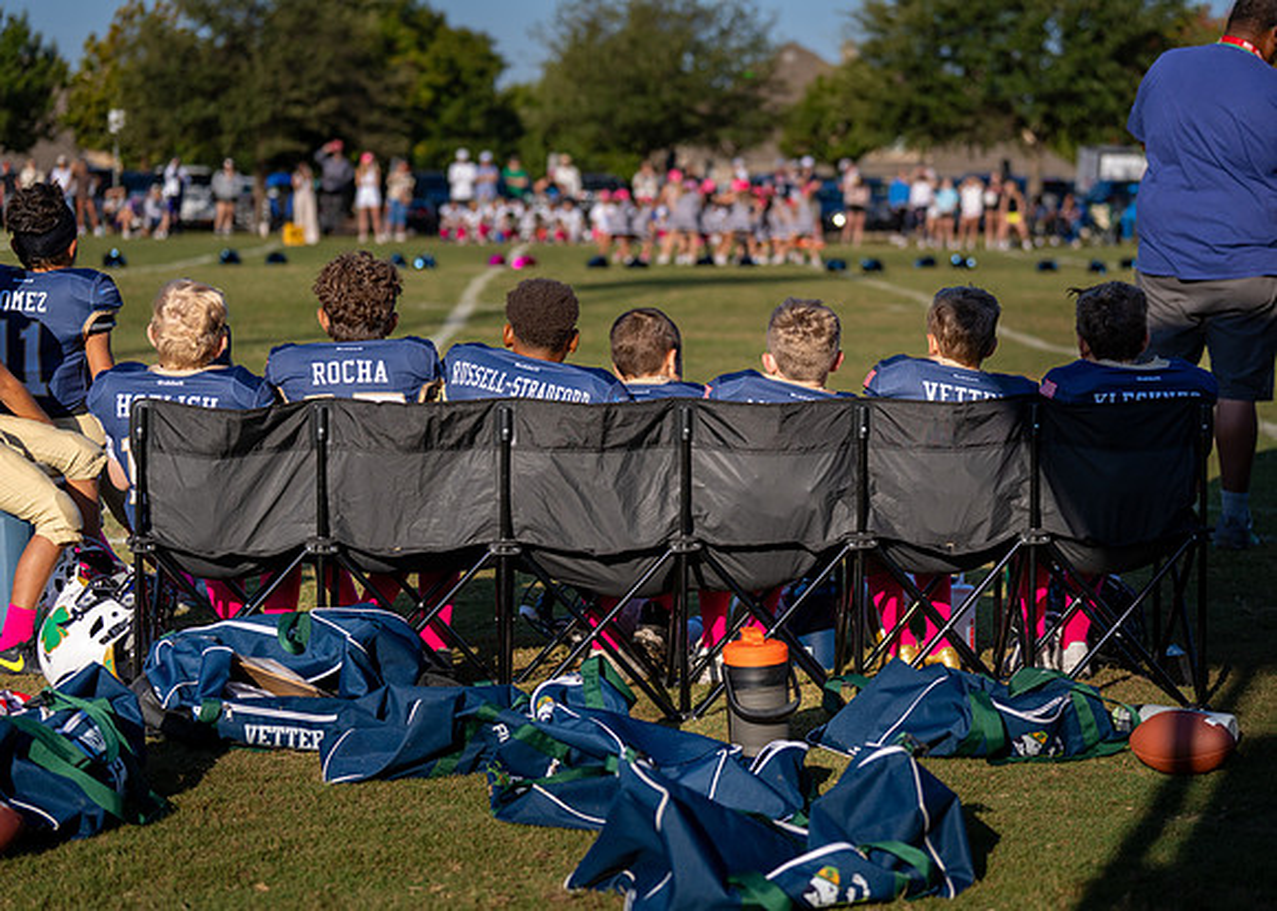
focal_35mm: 82
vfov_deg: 17.5
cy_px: 453
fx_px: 2967
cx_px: 691
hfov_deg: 24.3
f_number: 2.8
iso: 200
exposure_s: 1/3200
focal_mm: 77
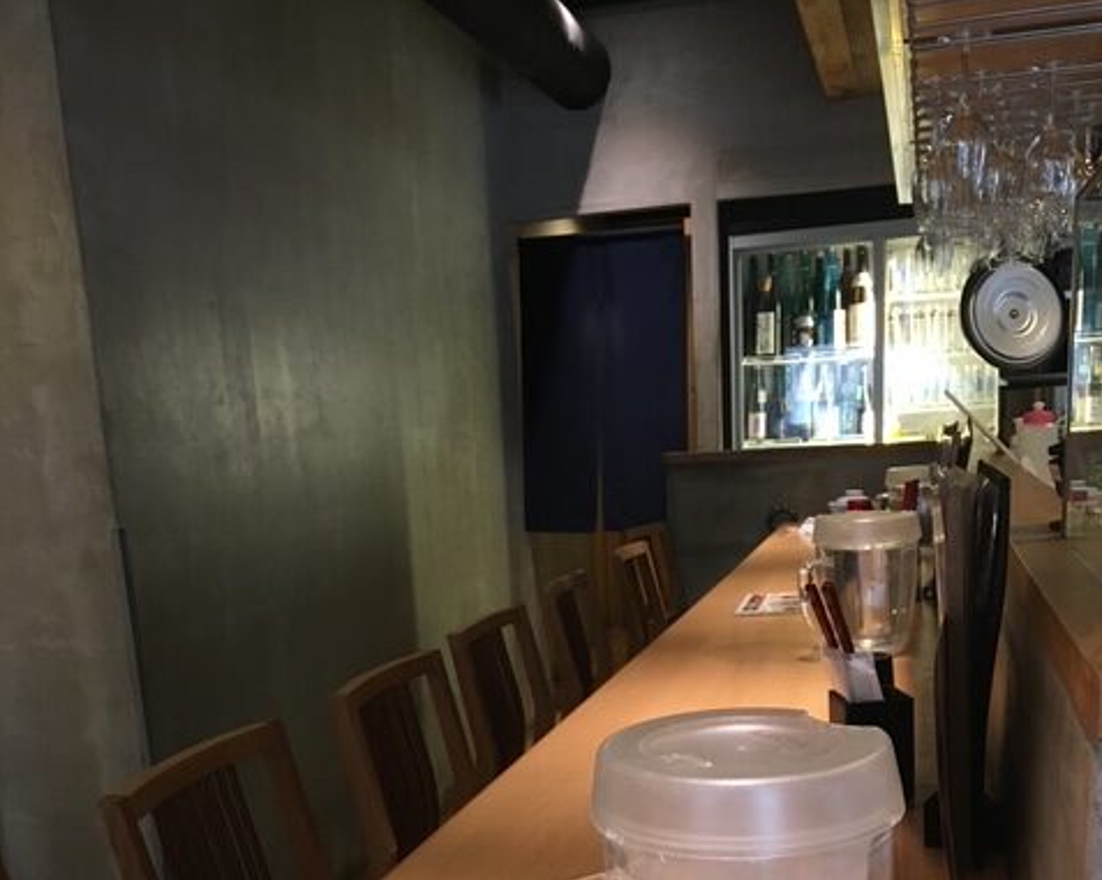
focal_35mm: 38
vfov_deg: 37.4
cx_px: 550
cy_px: 734
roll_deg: +2.1
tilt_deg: -13.9
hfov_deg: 48.0
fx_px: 1239
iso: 125
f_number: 2.2
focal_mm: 4.15
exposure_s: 1/30
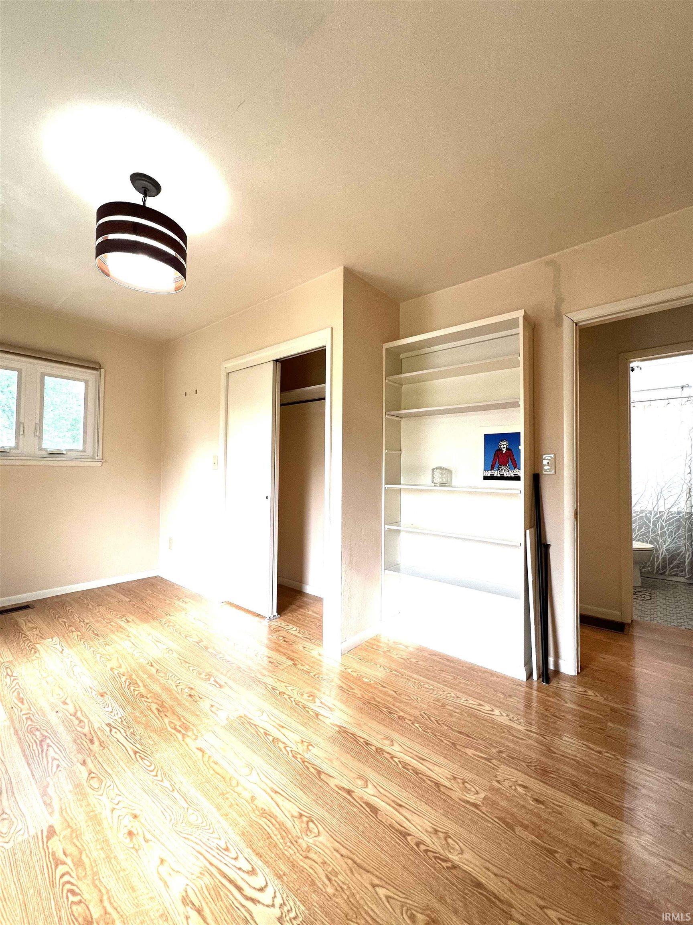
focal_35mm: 13
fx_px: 347
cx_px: 346
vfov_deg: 106.2
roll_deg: +0.2
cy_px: 462
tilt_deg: +1.6
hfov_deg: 89.9
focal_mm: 1.57
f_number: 1.8
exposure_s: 1/100
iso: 125
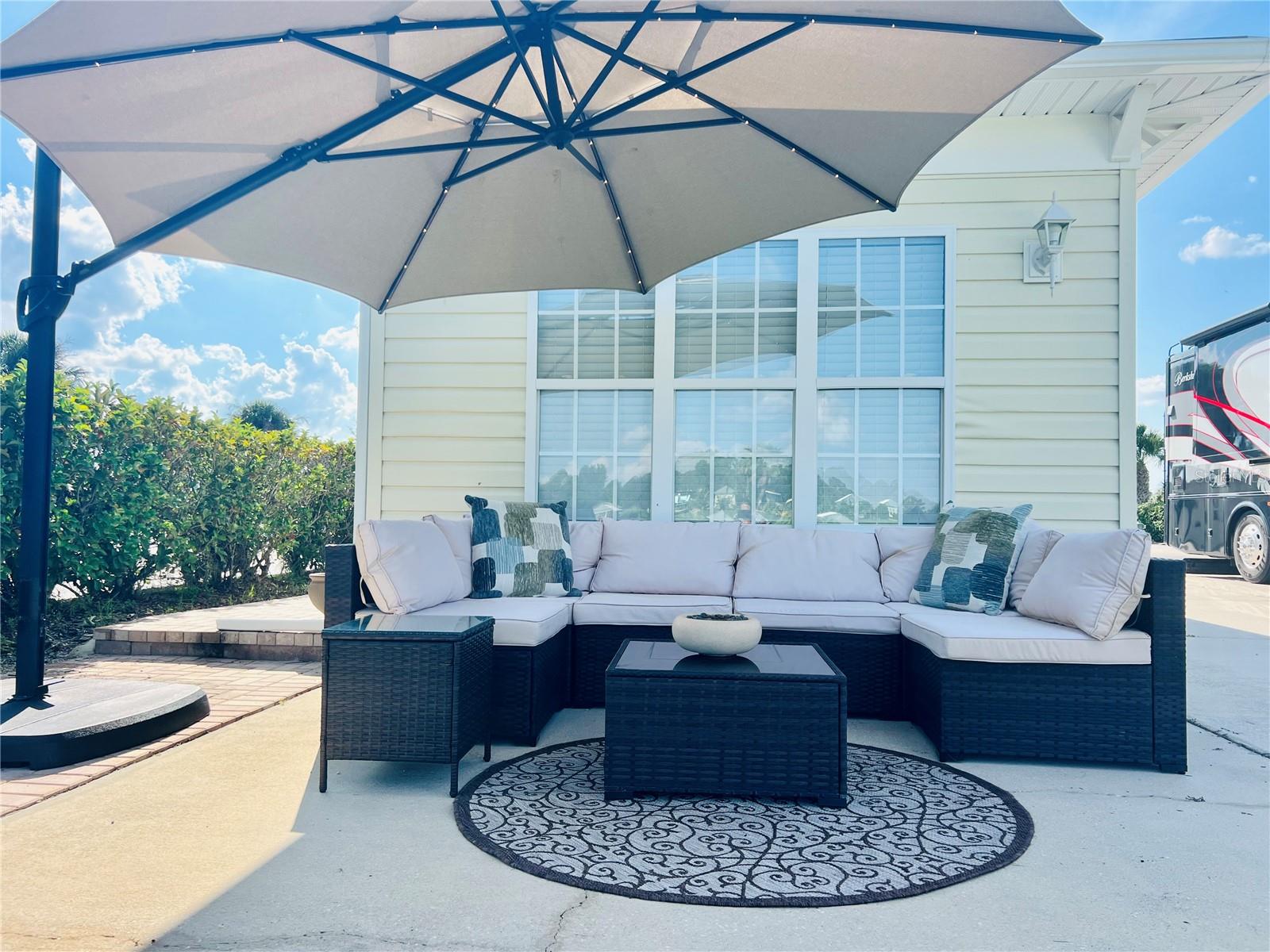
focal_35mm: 26
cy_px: 476
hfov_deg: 67.3
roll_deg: -1.2
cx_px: 635
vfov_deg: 53.1
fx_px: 954
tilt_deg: +2.5
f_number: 1.5
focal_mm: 5.7
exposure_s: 1/2165
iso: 50
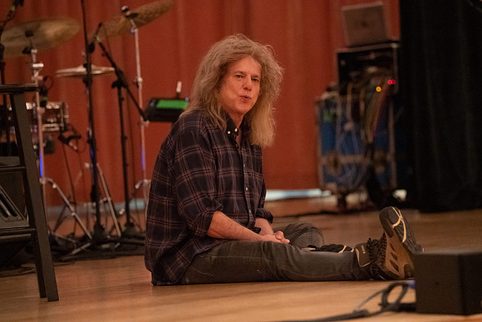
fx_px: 2678
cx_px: 241
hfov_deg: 10.3
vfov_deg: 6.9
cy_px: 161
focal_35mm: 200
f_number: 4.5
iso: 20000
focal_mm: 200
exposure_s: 1/160
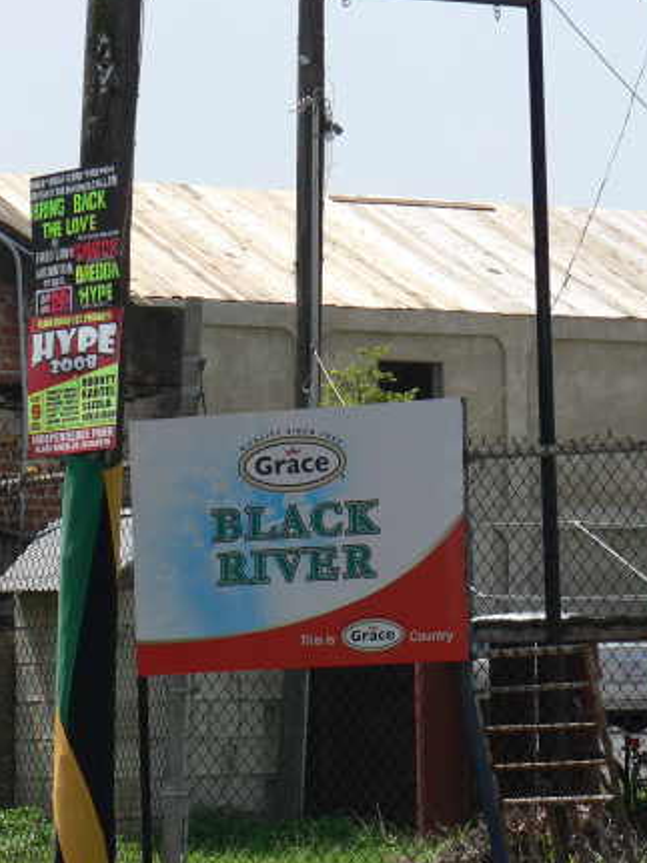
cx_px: 326
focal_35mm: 188
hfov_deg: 7.9
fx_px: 4687
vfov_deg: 10.5
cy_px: 538
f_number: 4.5
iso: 64
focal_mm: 24.6
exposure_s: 1/400
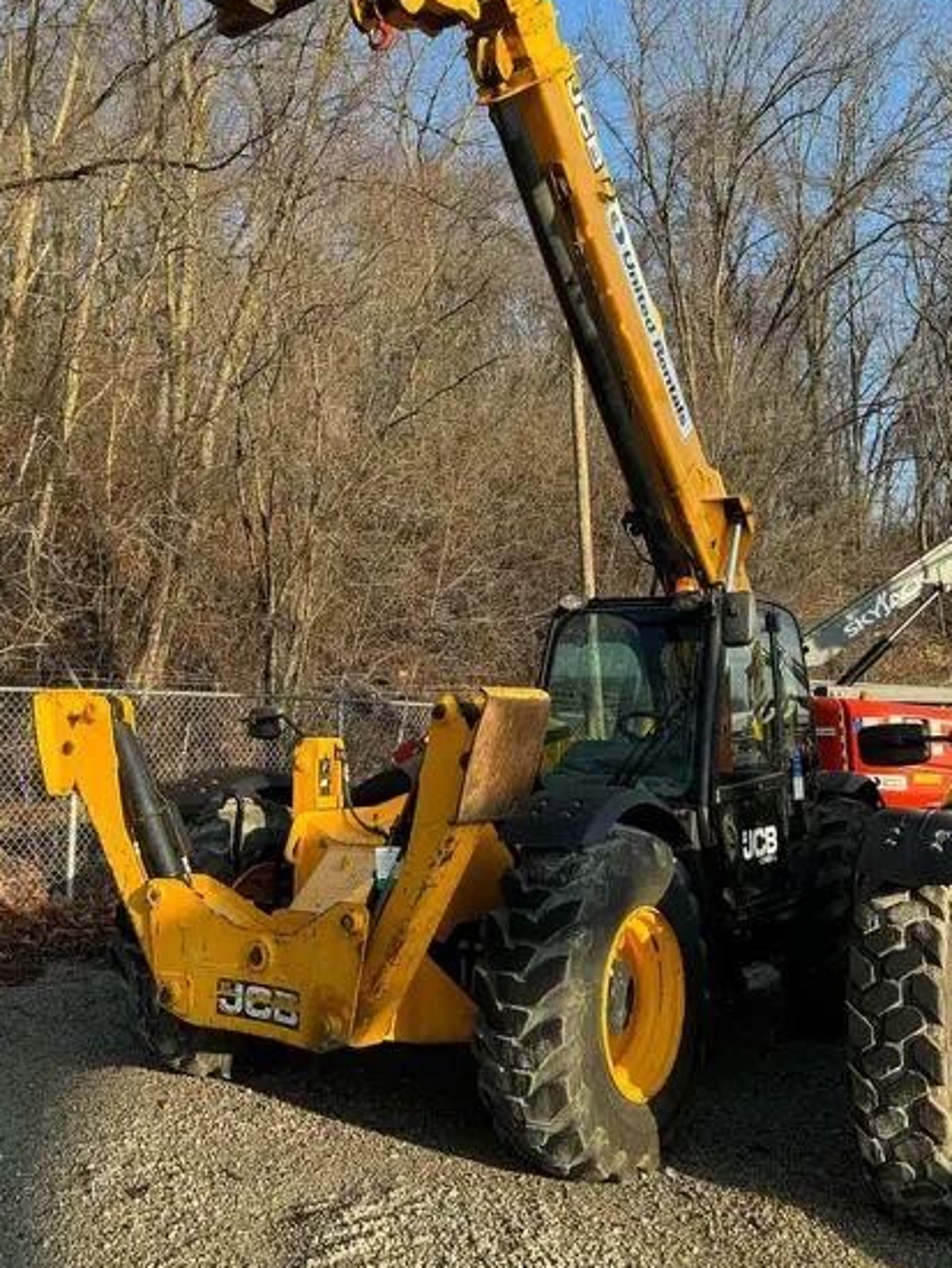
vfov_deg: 55.8
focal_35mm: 32
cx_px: 390
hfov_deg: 44.0
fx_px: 1172
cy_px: 441
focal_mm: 6.76
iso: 80
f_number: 1.78
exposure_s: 1/1193
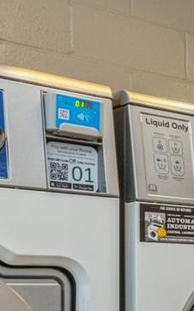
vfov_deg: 23.2
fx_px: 736
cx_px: 434
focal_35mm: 87
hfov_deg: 12.5
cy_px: 284
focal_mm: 15
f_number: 11
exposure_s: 1/5
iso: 400
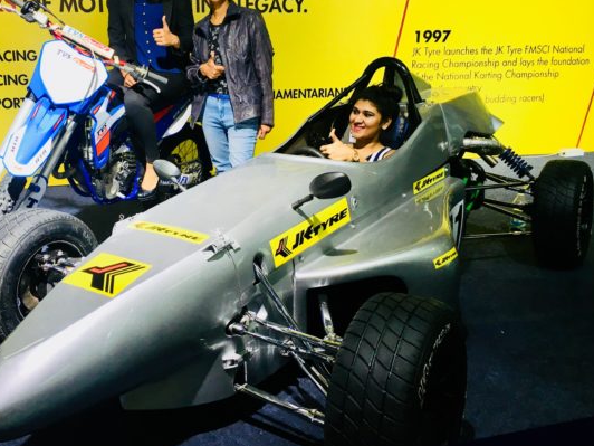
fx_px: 618
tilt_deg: -12.9
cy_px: 185
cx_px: 246
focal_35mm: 36
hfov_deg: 51.1
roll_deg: +0.3
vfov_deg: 39.5
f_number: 2.2
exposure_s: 1/33
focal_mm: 4.15
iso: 25
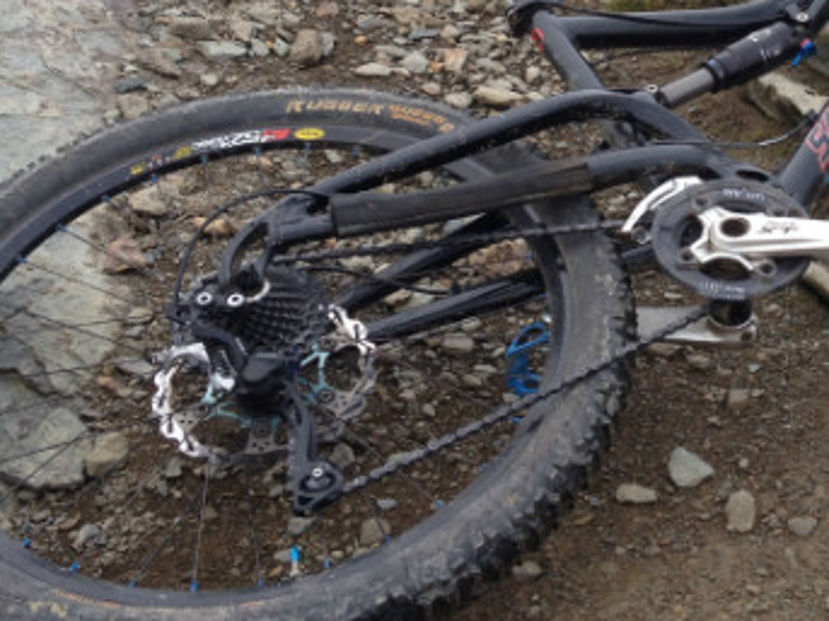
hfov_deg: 25.2
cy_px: 6
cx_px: 673
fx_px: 1819
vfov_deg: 18.9
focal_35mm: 76
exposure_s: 1/375
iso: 50
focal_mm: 4.28
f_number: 2.4
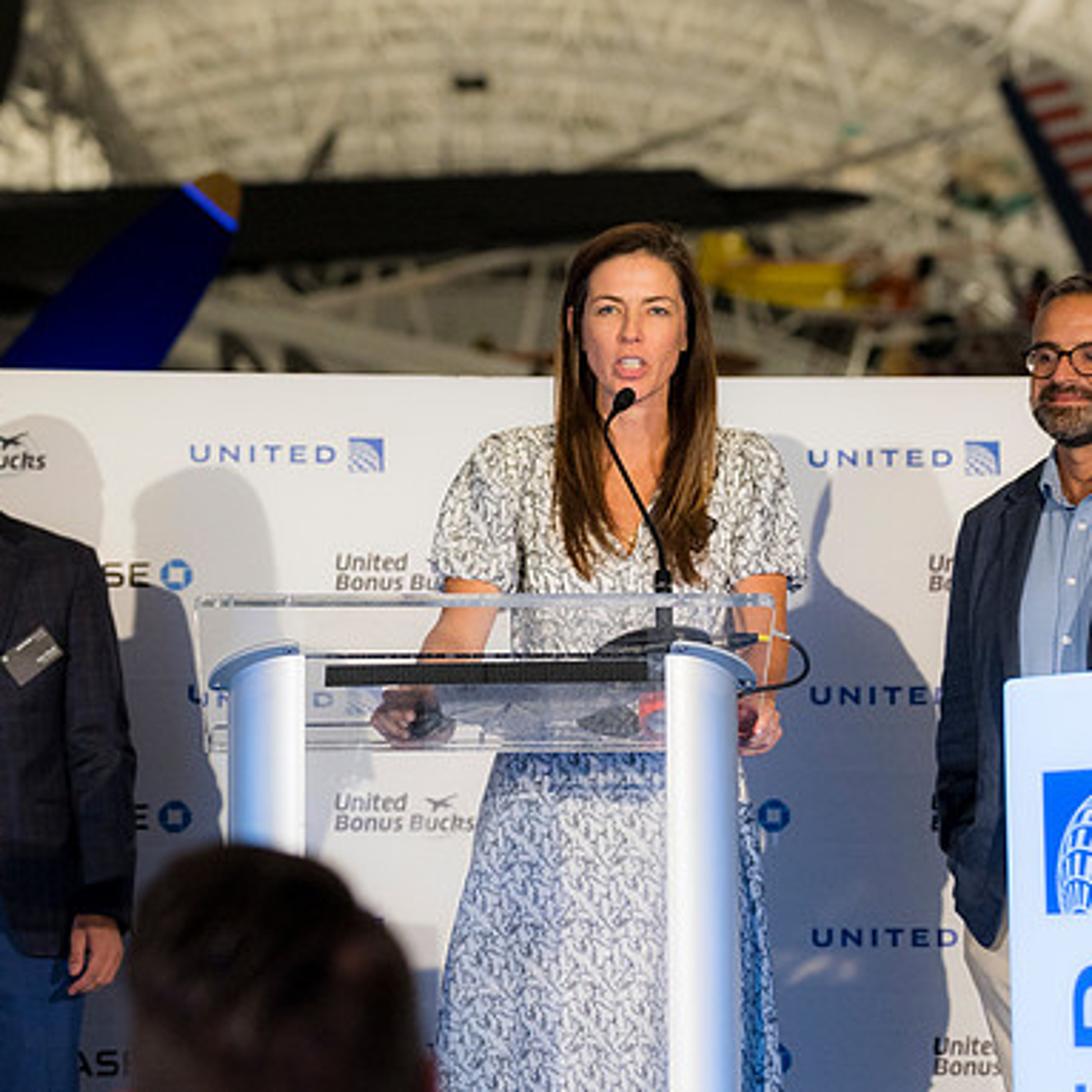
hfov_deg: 12.9
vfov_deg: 12.9
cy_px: 545
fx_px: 4818
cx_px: 647
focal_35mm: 135
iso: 800
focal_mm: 70
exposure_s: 1/200
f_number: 2.8
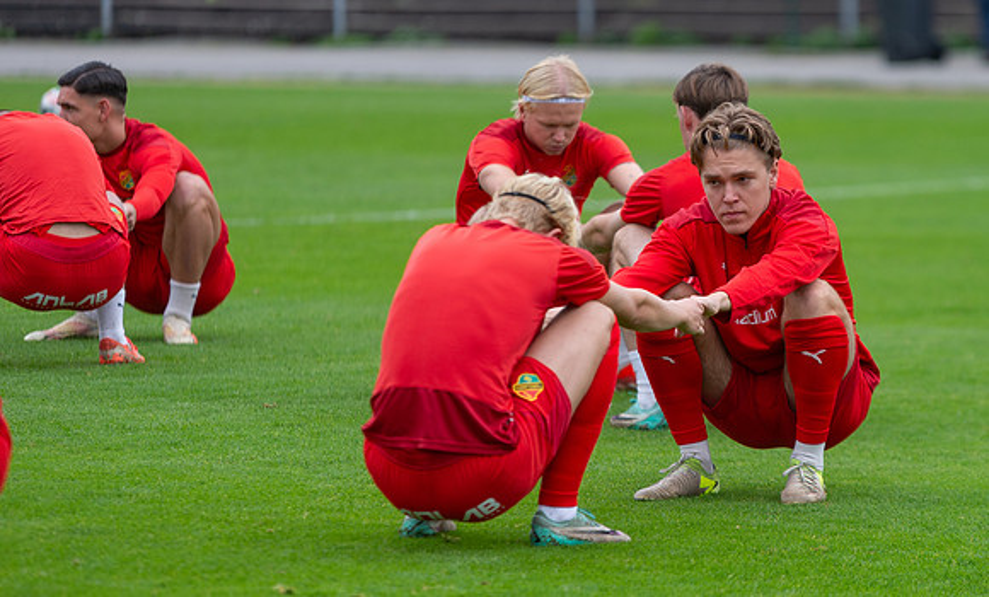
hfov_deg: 6.9
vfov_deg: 4.2
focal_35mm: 305
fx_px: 8153
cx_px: 734
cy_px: 272
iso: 320
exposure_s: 1/1600
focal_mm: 200
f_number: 3.2
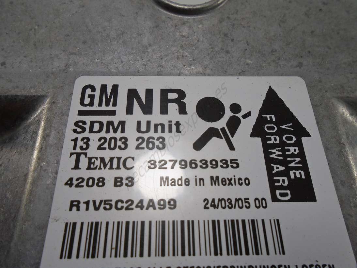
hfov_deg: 67.3
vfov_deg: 53.0
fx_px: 268
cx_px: 178
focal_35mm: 26
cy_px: 134
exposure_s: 1/250
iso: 100
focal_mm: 4.6
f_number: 3.2
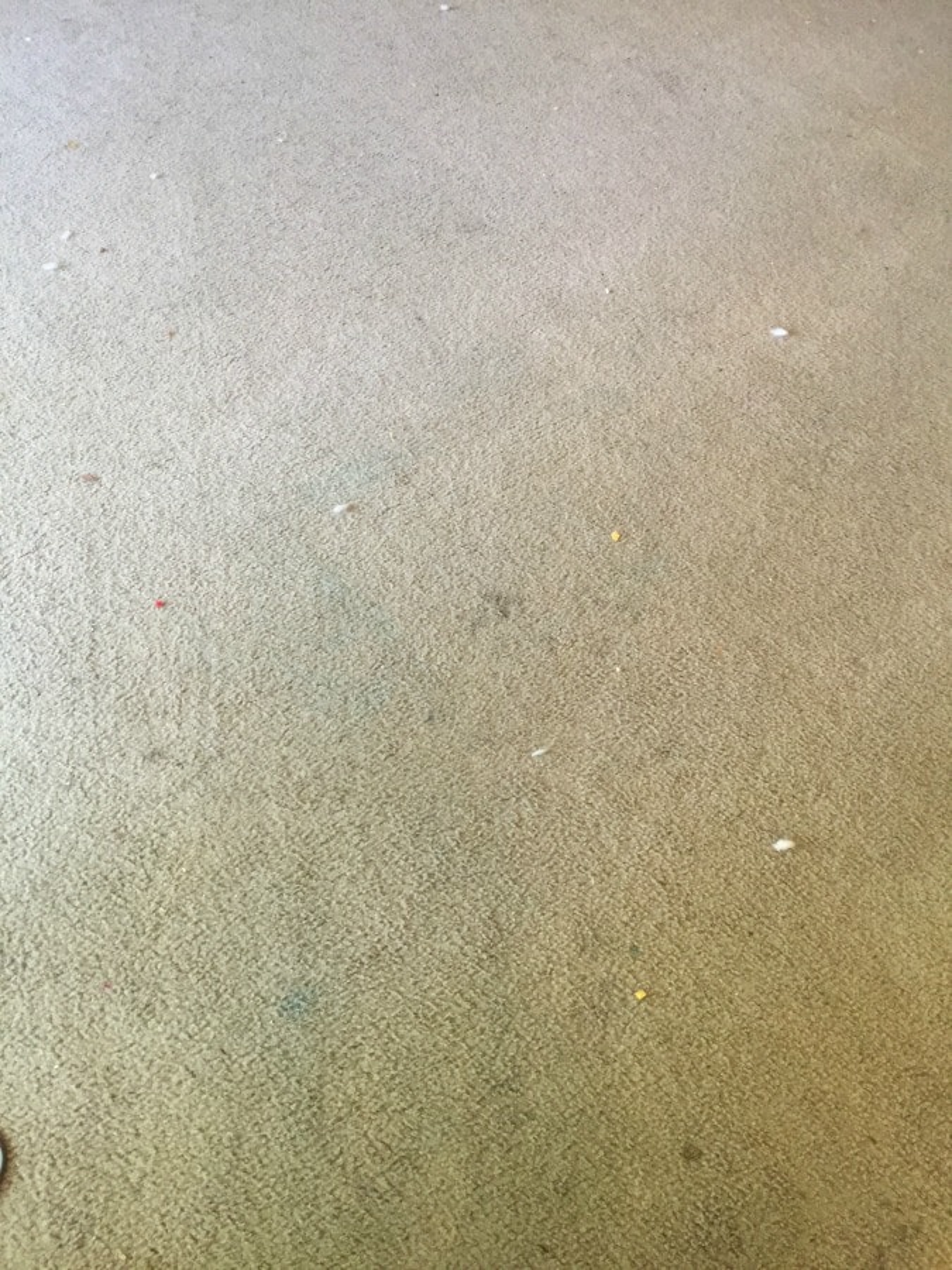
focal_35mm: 29
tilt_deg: -52.5
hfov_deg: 48.2
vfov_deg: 61.7
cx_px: 476
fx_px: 1063
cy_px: 635
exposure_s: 1/15
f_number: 2.2
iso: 125
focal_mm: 4.15
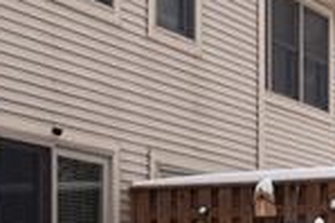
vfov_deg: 6.6
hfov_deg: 9.8
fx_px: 1915
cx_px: 436
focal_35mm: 206
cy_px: 217
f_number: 9
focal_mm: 30
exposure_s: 1/160
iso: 320
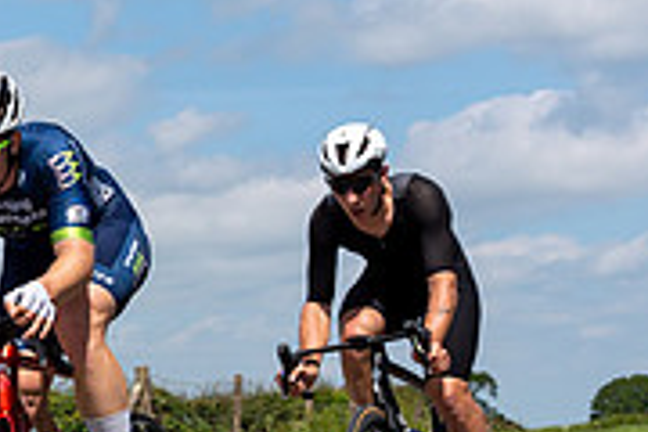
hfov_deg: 12.4
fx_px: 2754
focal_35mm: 153
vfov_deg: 9.0
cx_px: -474
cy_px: 319
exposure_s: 1/1250
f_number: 6.3
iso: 100
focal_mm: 35
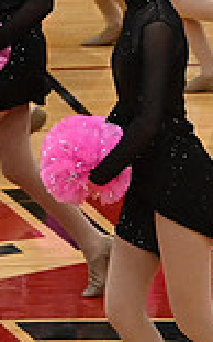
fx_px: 5314
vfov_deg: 3.7
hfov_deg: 2.3
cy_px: -56
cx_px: 597
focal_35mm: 570
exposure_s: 1/400
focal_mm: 100
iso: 6400
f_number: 4
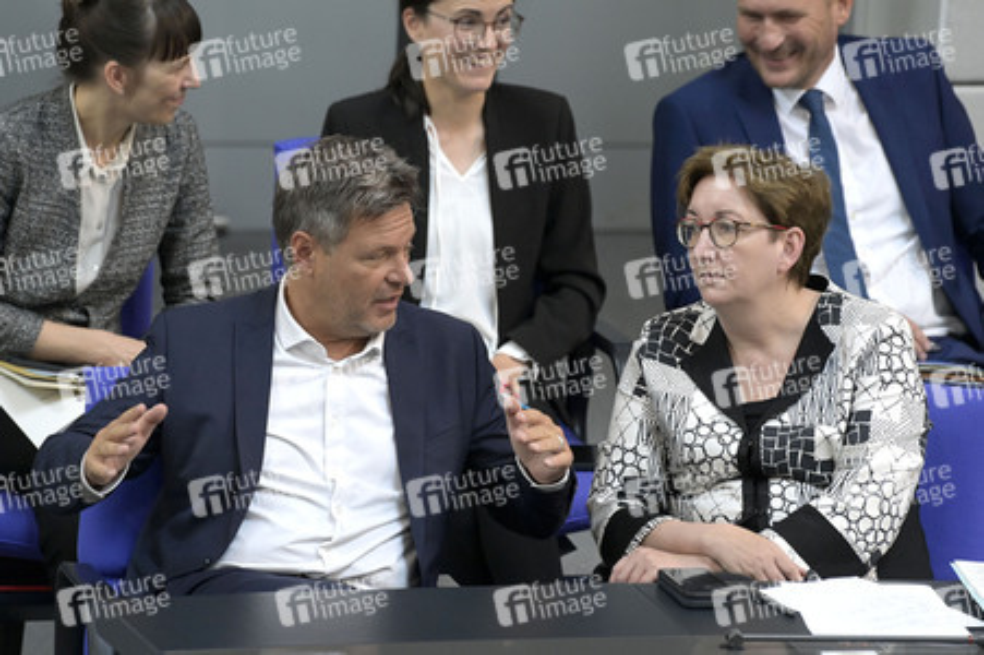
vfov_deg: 3.4
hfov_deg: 5.2
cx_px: 492
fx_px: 10925
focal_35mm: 400
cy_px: 328
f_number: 6.3
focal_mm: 400
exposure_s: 1/400
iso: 8000
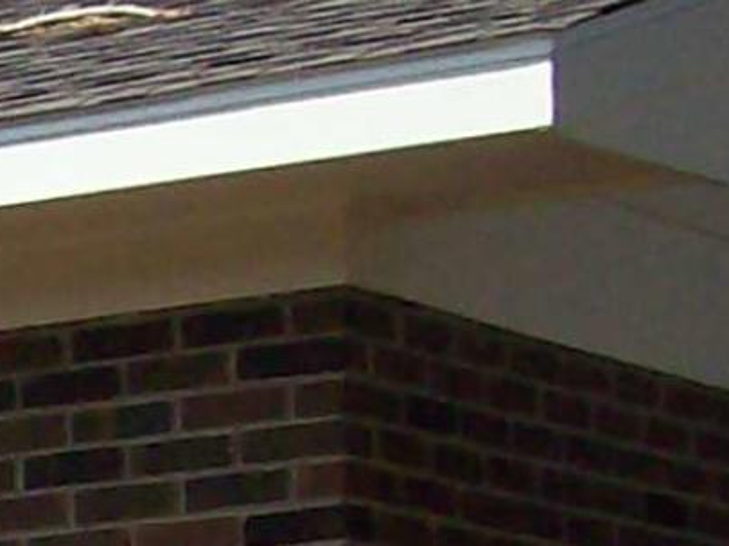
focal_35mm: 266
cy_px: 1184
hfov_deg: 6.5
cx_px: -1830
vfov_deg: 5.4
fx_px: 5599
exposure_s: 1/511
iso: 80
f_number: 4.8
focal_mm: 6
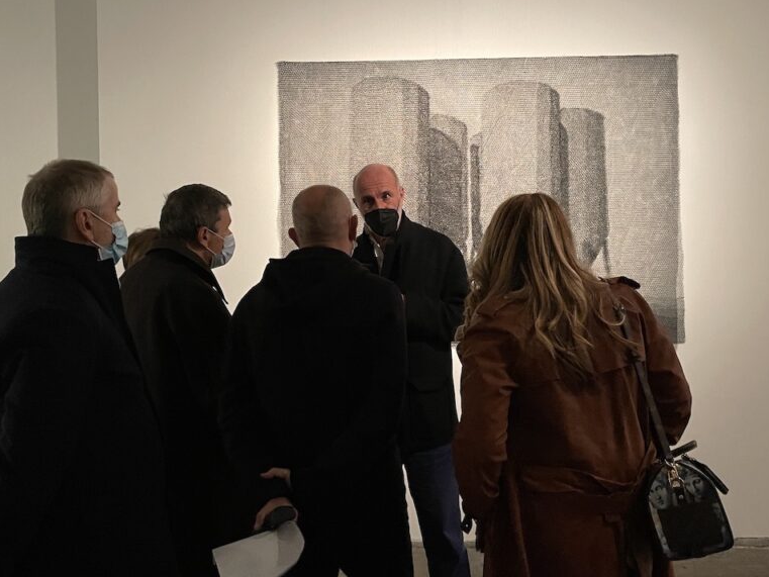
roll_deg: +0.7
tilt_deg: -1.3
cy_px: 237
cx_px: 386
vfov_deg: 40.6
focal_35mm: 35
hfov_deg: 52.6
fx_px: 778
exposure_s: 1/50
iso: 500
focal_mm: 4.2
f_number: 1.6
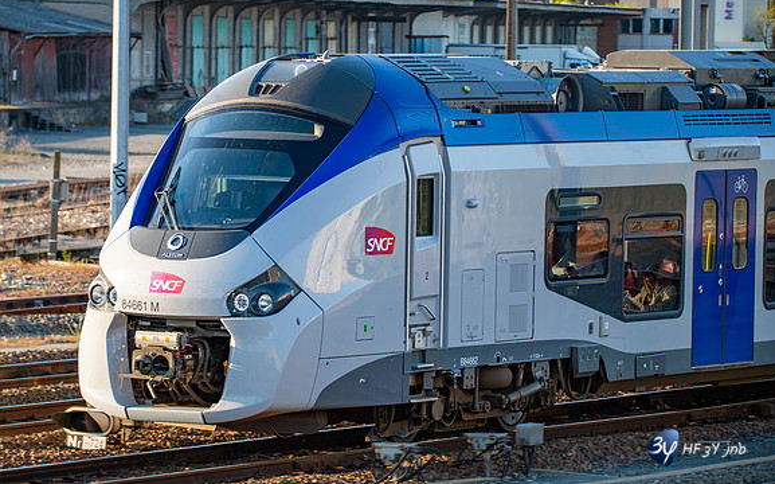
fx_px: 4940
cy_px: 232
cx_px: 298
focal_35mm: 234
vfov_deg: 5.6
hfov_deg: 9.0
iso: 140
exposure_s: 1/200
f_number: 5
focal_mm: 185
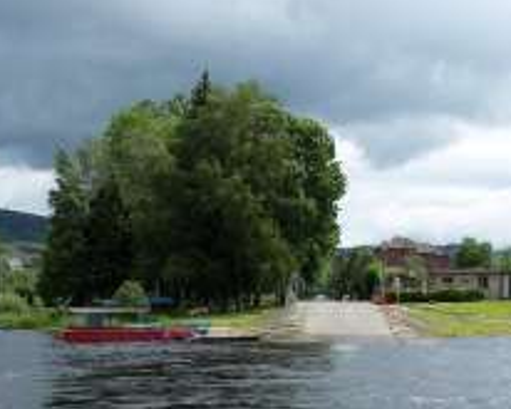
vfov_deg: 20.9
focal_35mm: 72
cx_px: 191
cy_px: 353
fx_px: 1089
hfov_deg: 26.3
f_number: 4
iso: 80
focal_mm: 6.3
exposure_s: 1/640
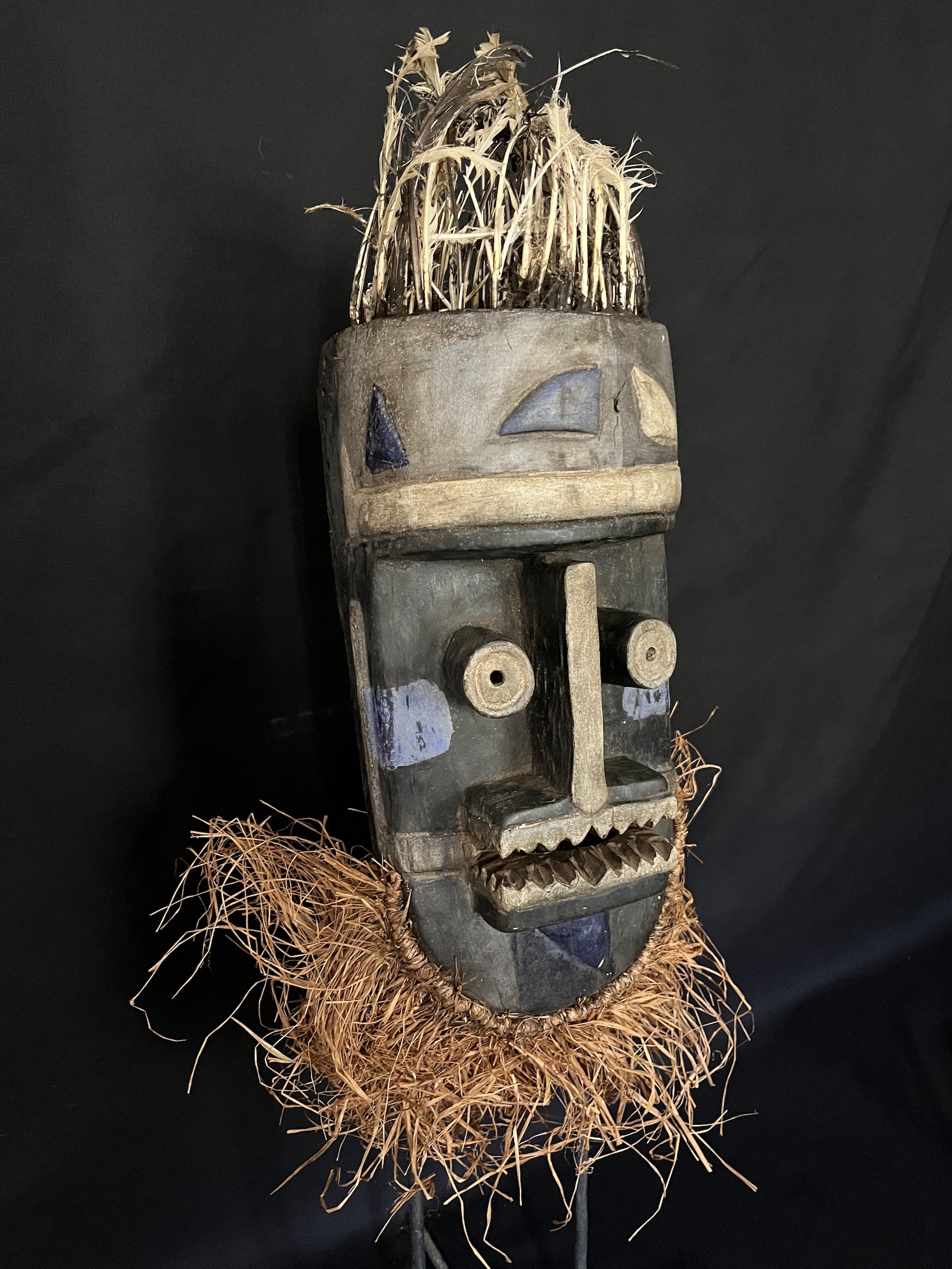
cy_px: 634
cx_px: 476
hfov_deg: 53.1
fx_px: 953
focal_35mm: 26
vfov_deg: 67.3
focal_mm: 5.1
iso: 640
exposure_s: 1/38
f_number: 1.6
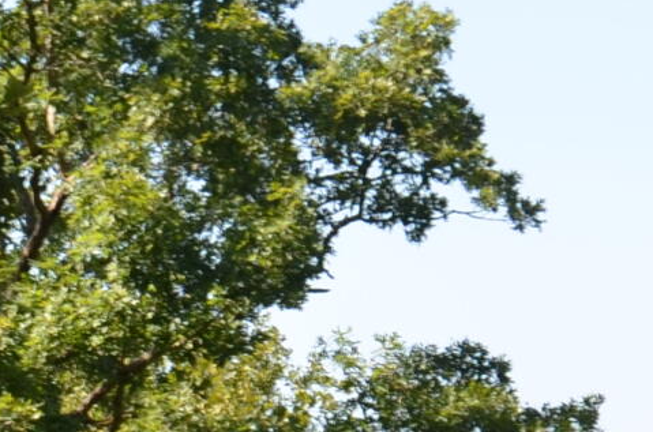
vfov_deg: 4.8
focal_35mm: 282
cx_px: 354
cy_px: 619
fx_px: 5103
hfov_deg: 7.3
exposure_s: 1/200
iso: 100
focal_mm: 30
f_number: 5.6
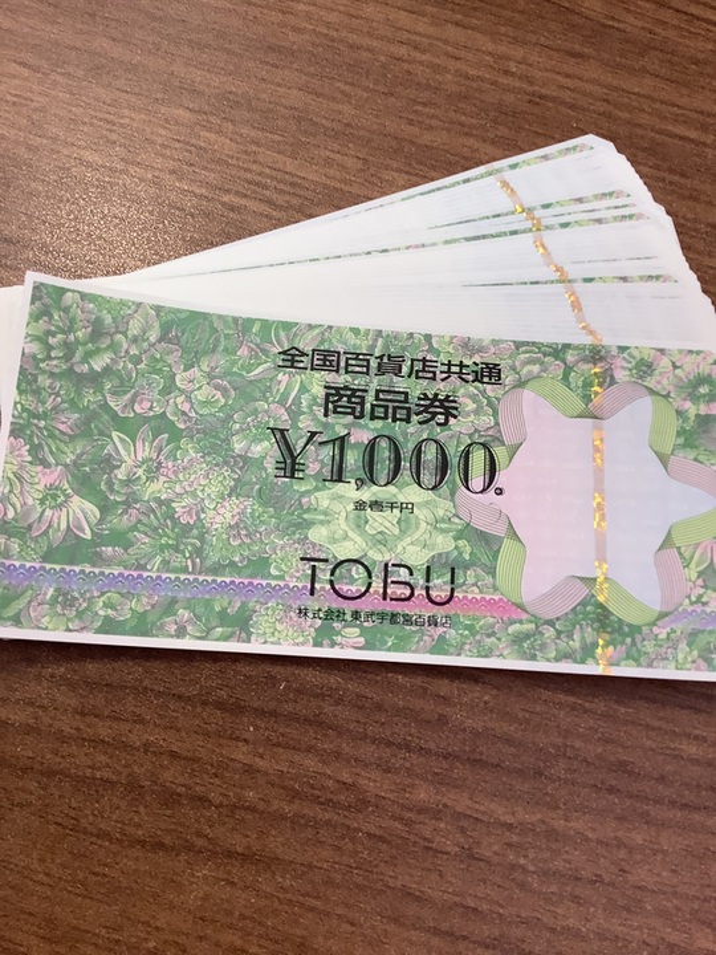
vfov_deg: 58.4
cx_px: 358
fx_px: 855
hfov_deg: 45.4
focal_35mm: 31
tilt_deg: -73.9
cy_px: 478
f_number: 2.4
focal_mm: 3.3
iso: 80
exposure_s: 1/120
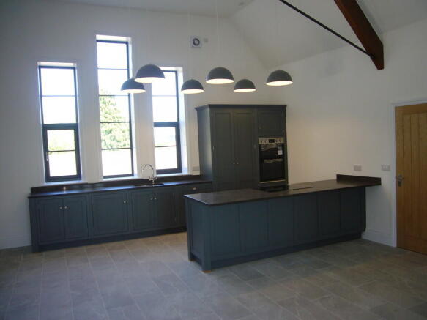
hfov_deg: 63.5
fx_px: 345
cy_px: 160
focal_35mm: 28
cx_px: 214
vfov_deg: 49.7
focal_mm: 4.6
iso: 80
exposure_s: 1/40
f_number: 2.8
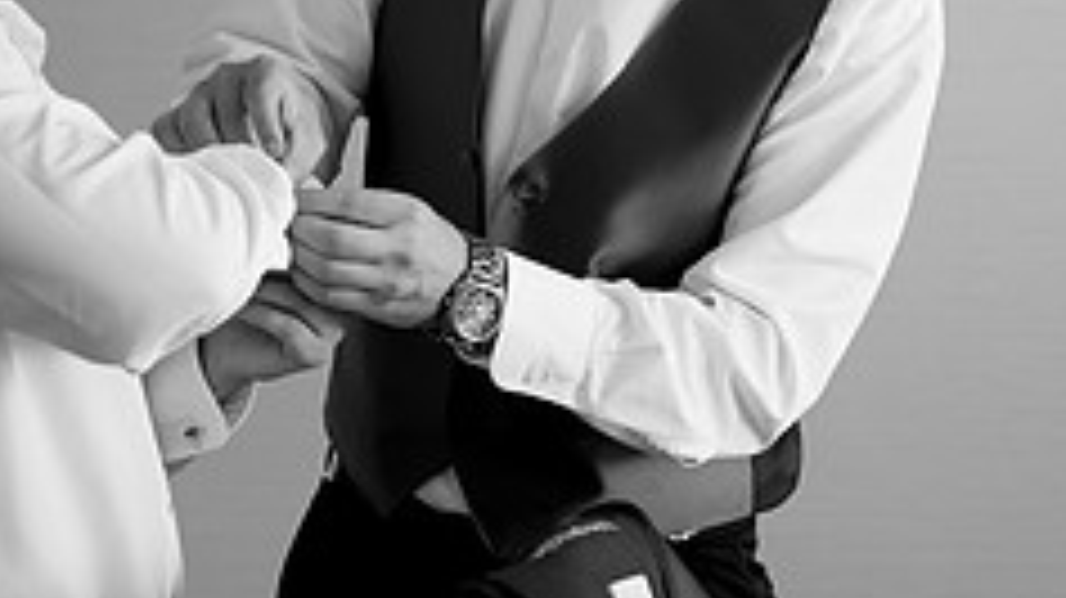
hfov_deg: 13.4
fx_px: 4492
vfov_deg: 7.6
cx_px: 954
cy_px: -47
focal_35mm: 159
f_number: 2.8
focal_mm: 62
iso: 400
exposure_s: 1/160
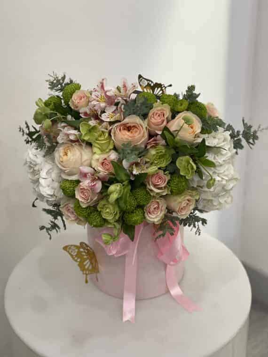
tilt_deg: -29.0
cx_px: 134
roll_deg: +0.0
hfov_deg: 22.9
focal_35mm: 64
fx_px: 661
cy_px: 178
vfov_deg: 30.3
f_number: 2.2
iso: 160
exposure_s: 1/40
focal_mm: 7.5
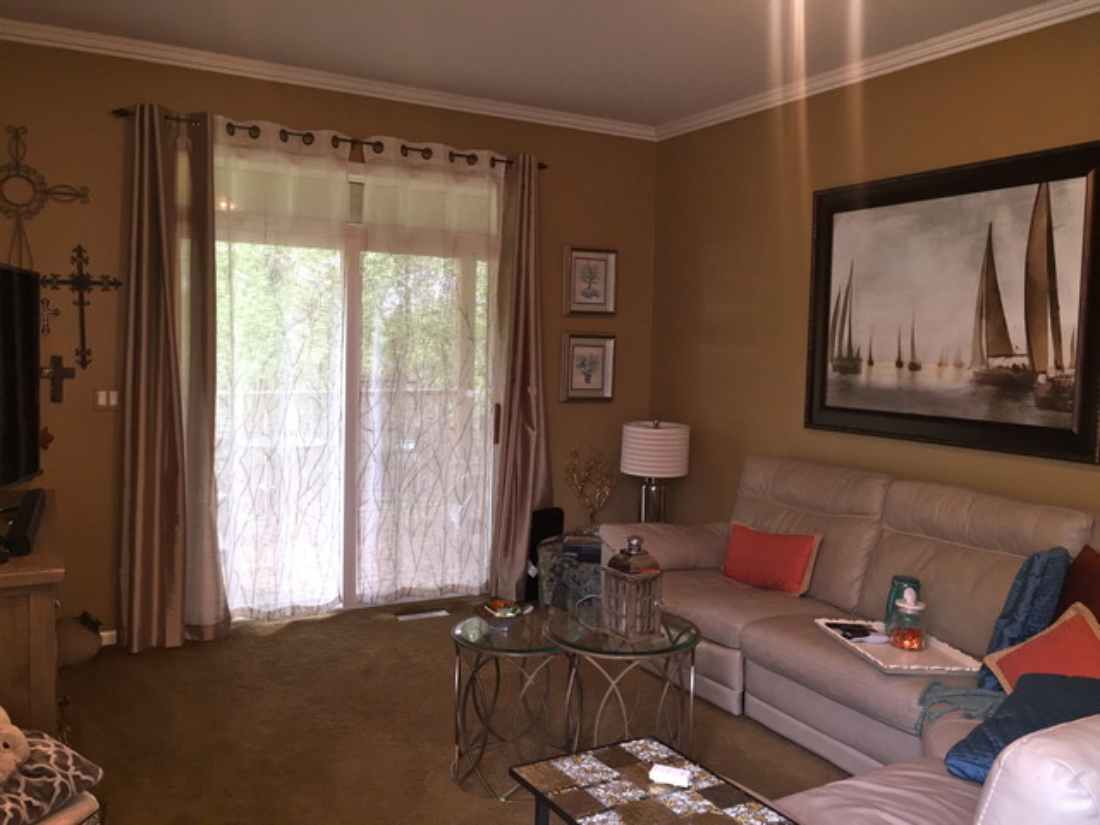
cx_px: 550
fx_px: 922
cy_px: 412
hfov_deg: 61.7
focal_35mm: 29
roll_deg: -3.1
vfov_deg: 48.2
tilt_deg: -4.7
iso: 64
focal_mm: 4.15
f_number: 2.2
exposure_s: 1/30
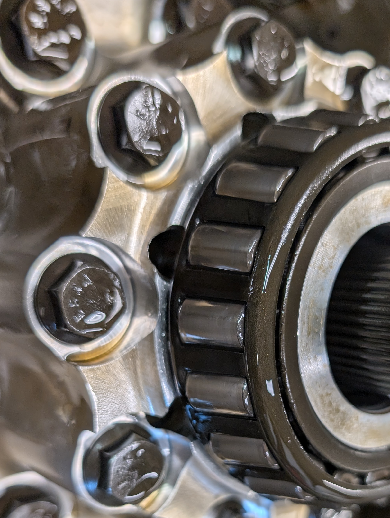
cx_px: 246
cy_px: 366
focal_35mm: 37
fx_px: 554
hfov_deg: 38.5
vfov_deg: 48.7
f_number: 1.68
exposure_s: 1/142
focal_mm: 6.9
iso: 19
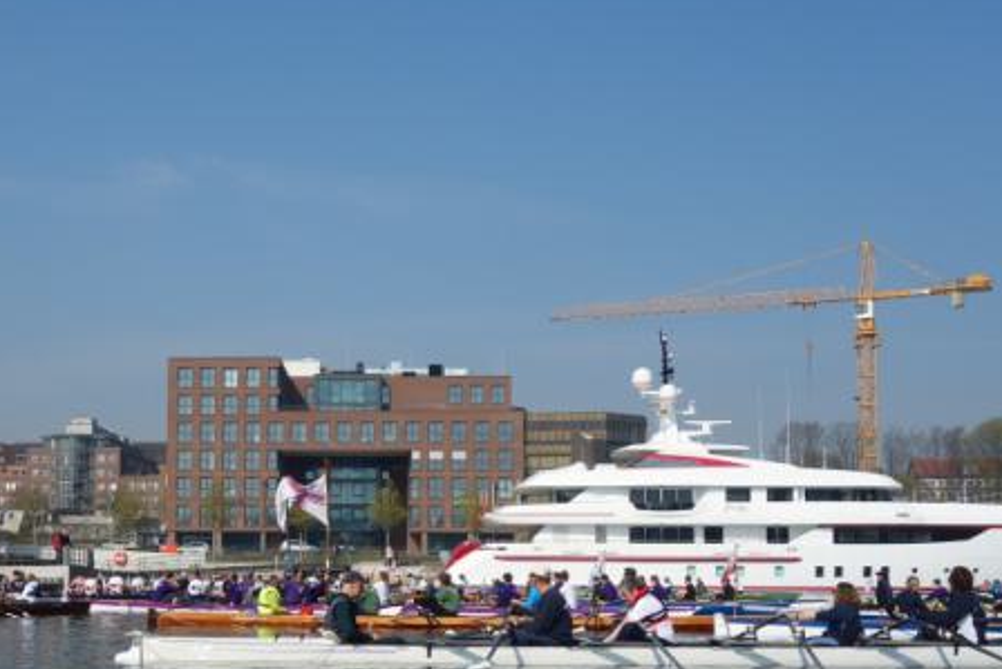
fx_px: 1392
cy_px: 499
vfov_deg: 26.7
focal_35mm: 50
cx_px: 302
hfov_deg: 38.9
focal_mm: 10.4
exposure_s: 1/800
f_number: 5.6
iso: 125
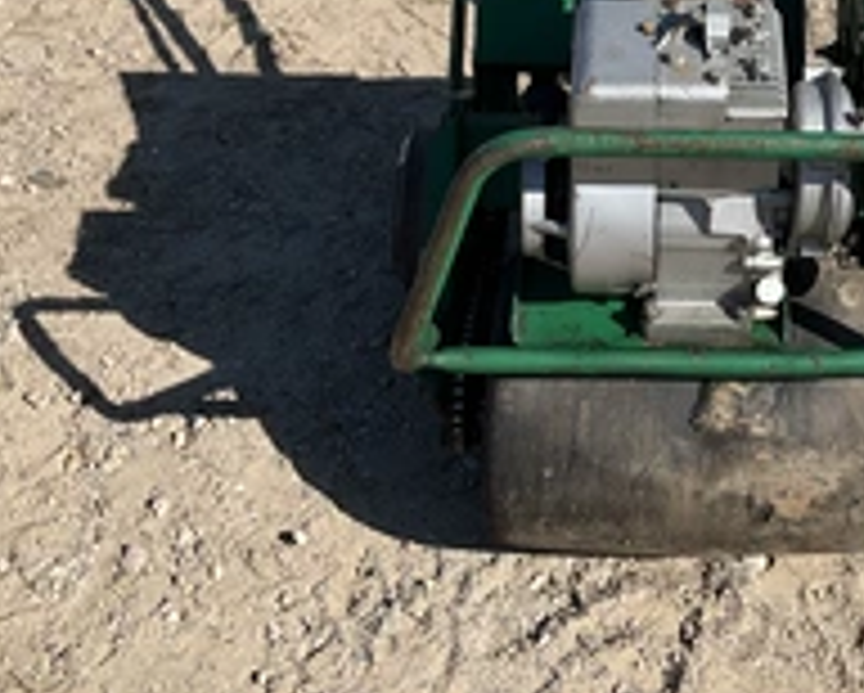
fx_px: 1510
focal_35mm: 59
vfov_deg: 25.1
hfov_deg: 30.7
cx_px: 752
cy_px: 68
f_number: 1.8
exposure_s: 1/1675
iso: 25
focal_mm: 3
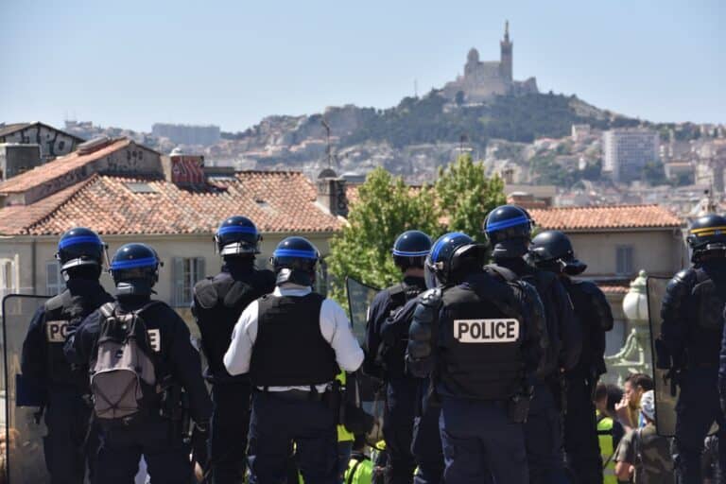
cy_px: 242
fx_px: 2359
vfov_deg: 11.7
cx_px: 363
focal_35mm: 117
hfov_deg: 17.5
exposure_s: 1/500
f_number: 5.6
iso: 100
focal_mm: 78
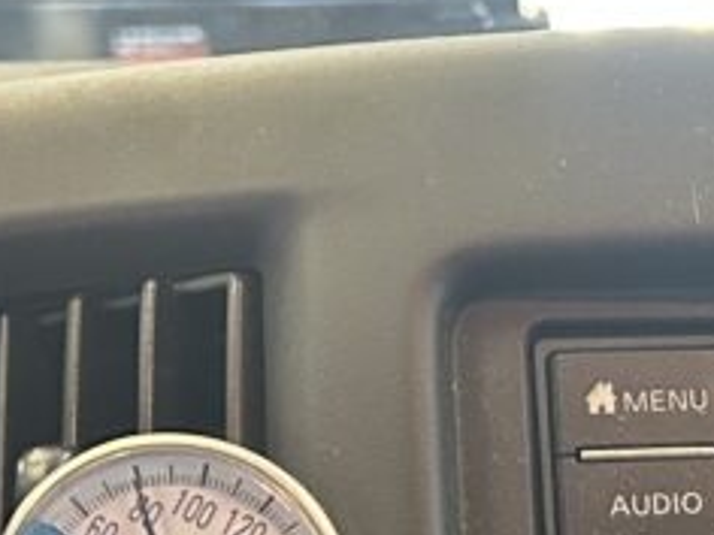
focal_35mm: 113
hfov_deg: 16.0
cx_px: 1074
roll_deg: -0.8
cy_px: 780
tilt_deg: -21.8
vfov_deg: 12.5
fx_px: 2331
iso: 500
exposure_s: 1/60
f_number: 1.5
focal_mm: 5.7
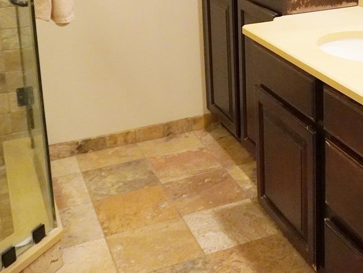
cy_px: -8
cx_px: 311
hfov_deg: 31.5
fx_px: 619
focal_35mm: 59
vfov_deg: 23.6
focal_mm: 16
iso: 4000
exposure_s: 1/160
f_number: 3.5
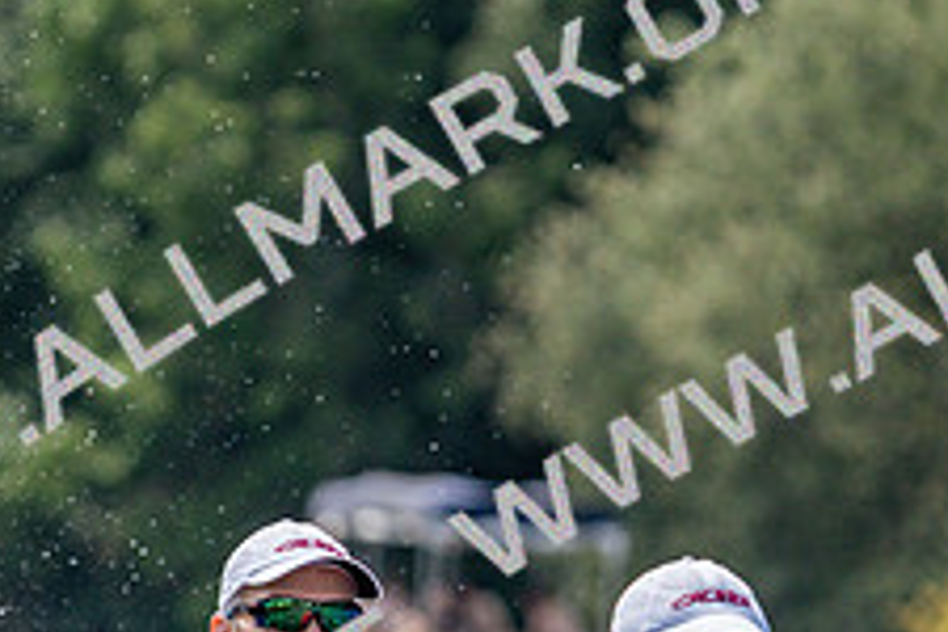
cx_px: 143
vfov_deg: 1.8
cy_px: 647
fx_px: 20380
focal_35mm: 774
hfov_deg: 2.7
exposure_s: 1/2000
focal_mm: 300
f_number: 6.3
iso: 500
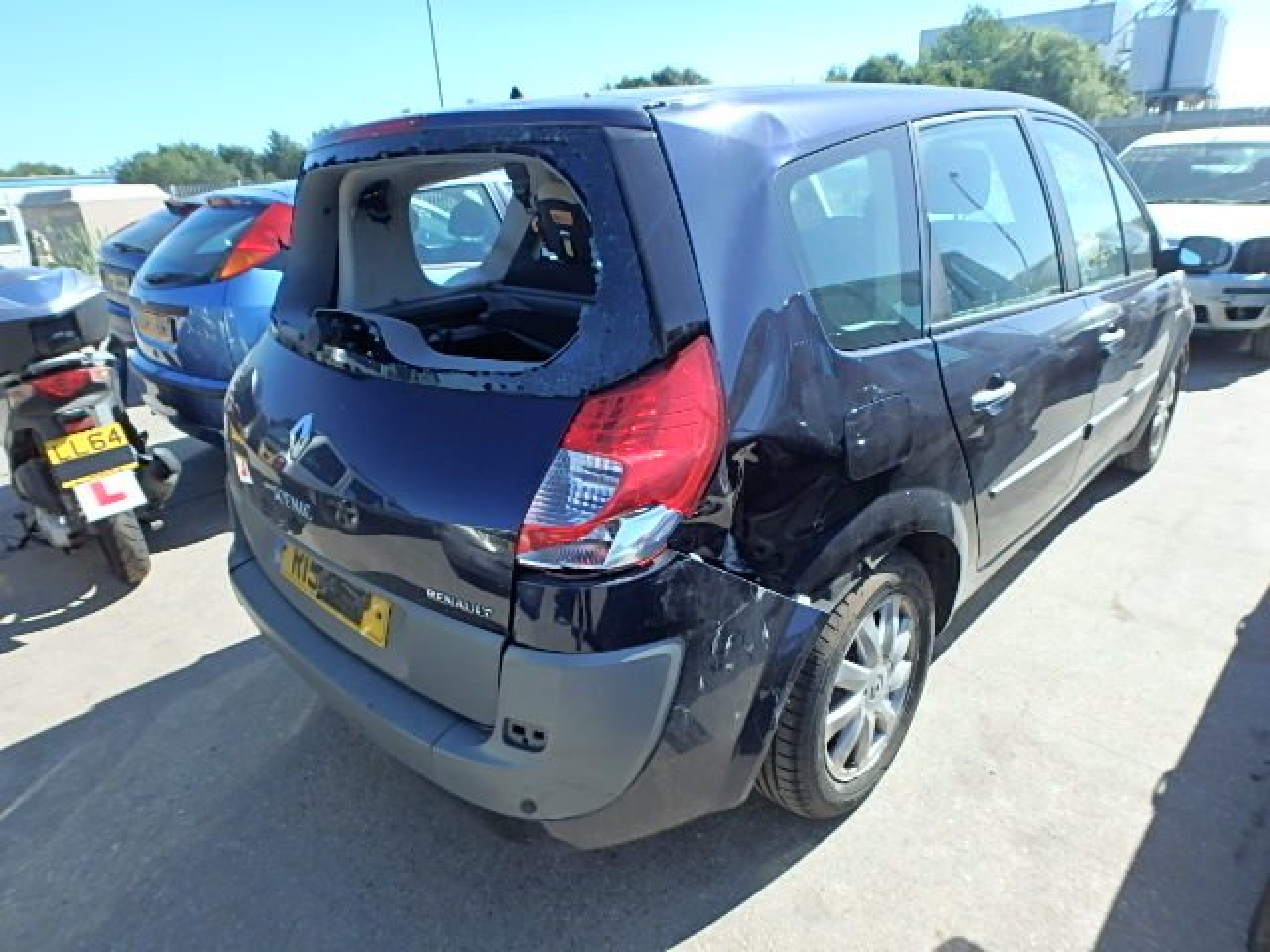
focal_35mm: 21
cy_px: 476
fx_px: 770
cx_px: 635
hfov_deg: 79.0
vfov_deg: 63.4
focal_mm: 3.7
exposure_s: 1/500
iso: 125
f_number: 3.5
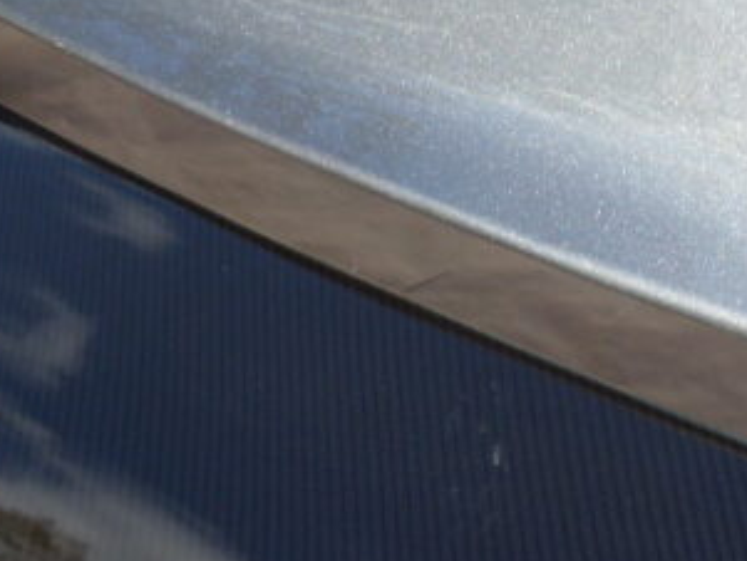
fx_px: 2008
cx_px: 598
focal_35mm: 93
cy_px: 323
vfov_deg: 15.9
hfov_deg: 20.8
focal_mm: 6.3
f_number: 7
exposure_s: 1/90
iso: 80
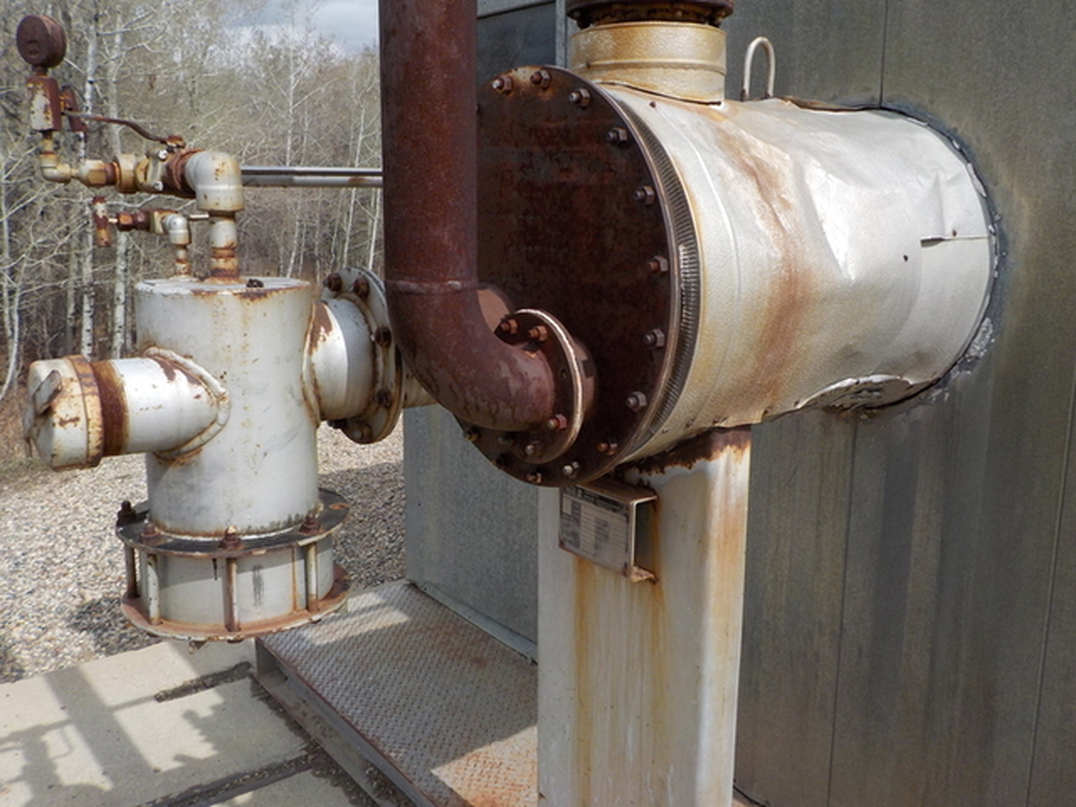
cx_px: 538
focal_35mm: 30
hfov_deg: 60.0
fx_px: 933
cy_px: 404
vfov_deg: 46.8
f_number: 3.3
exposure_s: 1/1250
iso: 125
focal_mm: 4.1
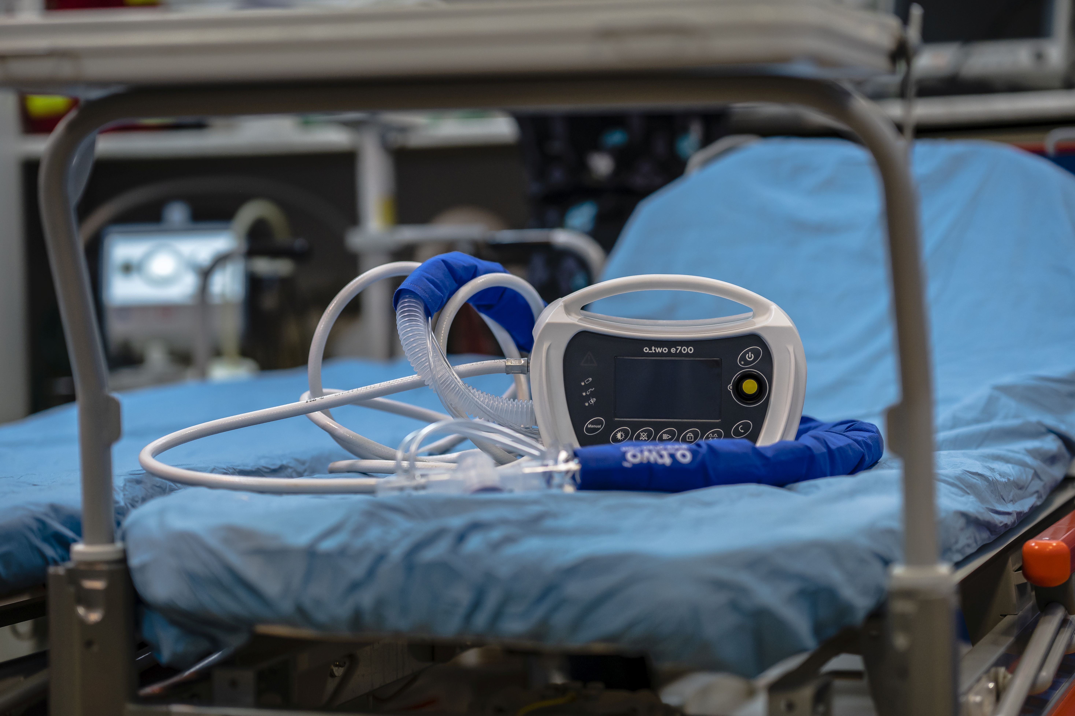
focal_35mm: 85
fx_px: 2538
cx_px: 538
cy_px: 358
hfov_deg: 23.9
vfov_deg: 16.1
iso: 1000
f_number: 2
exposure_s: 1/320
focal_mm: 85
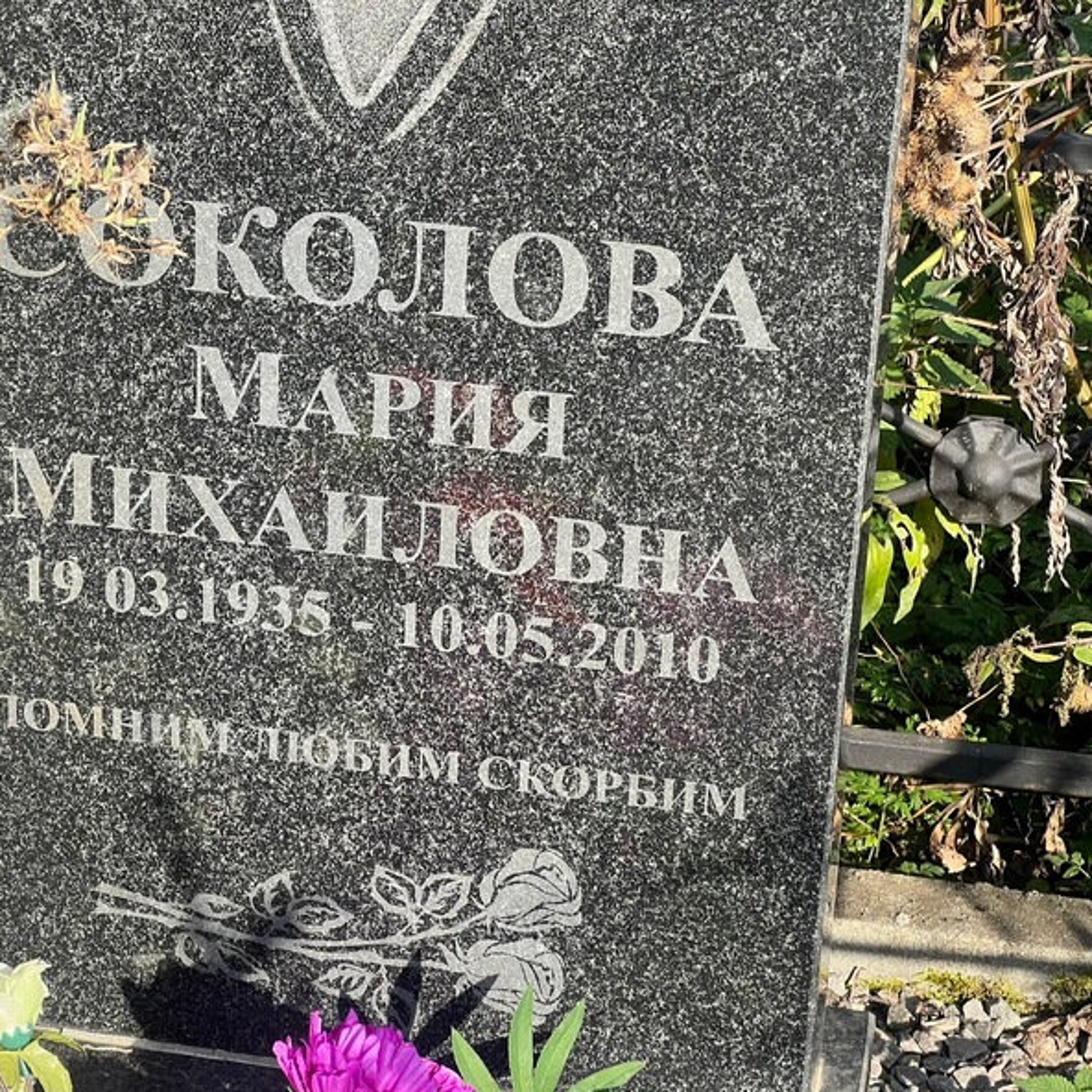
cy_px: 544
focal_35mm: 92
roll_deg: -0.8
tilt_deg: -21.2
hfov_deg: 18.9
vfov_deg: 18.9
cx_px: 426
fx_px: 3284
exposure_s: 1/203
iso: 32
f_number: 2.8
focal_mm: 9
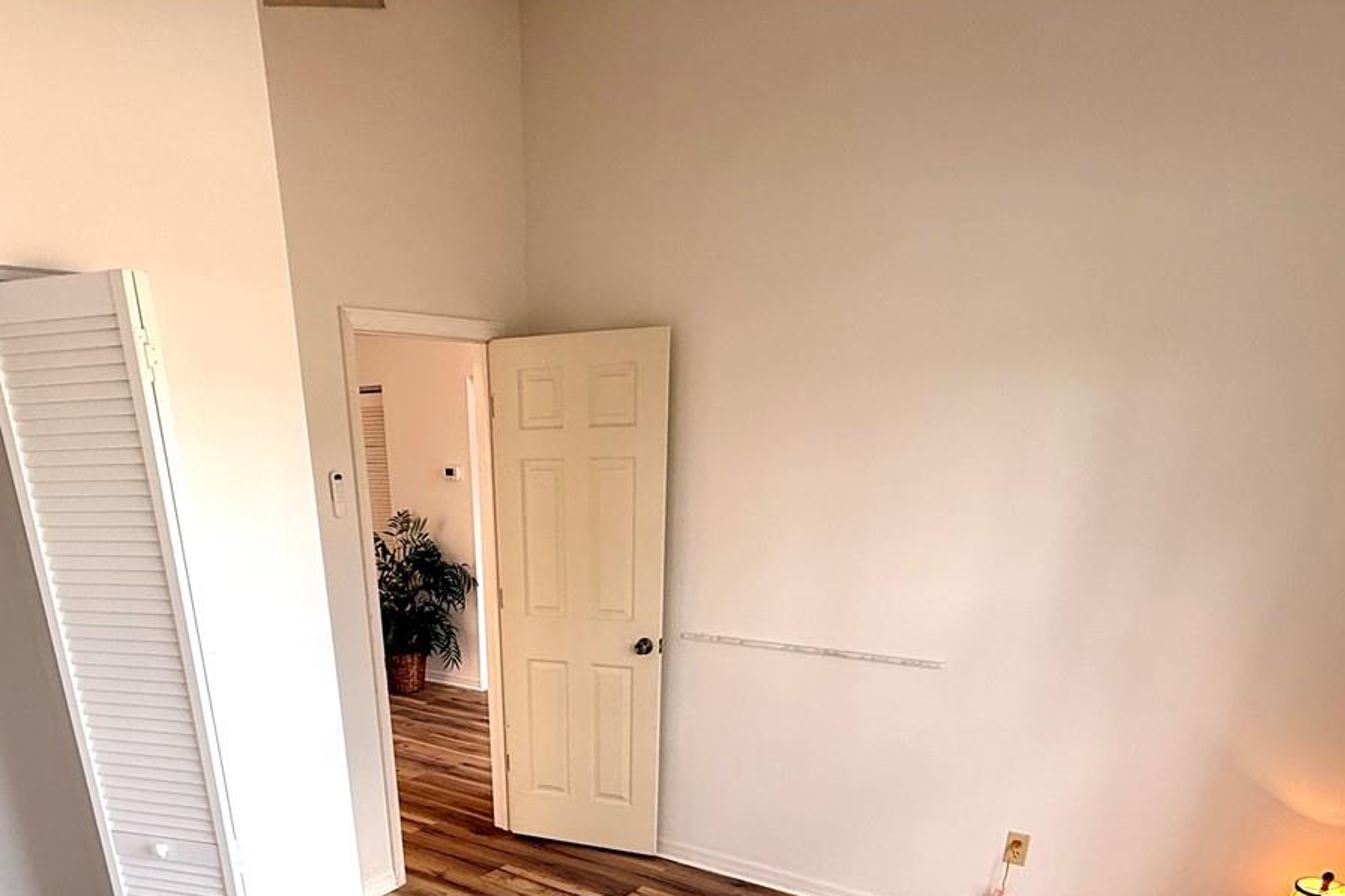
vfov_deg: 42.9
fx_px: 971
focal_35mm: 26
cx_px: 540
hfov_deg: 68.7
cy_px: 888
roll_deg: +1.2
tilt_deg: -24.6
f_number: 2.2
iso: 100
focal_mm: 2.22
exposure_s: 1/120
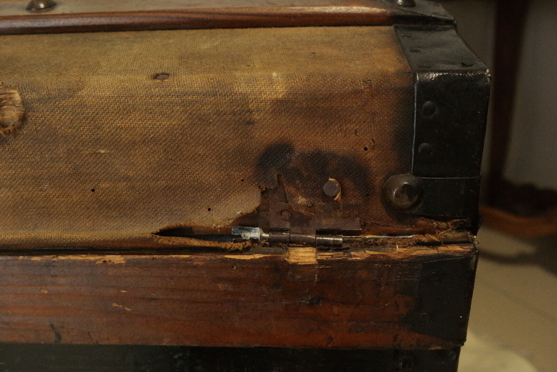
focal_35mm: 30
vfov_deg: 43.6
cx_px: 278
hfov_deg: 61.9
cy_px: 186
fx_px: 464
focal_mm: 20
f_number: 5.6
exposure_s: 1/30
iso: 3200
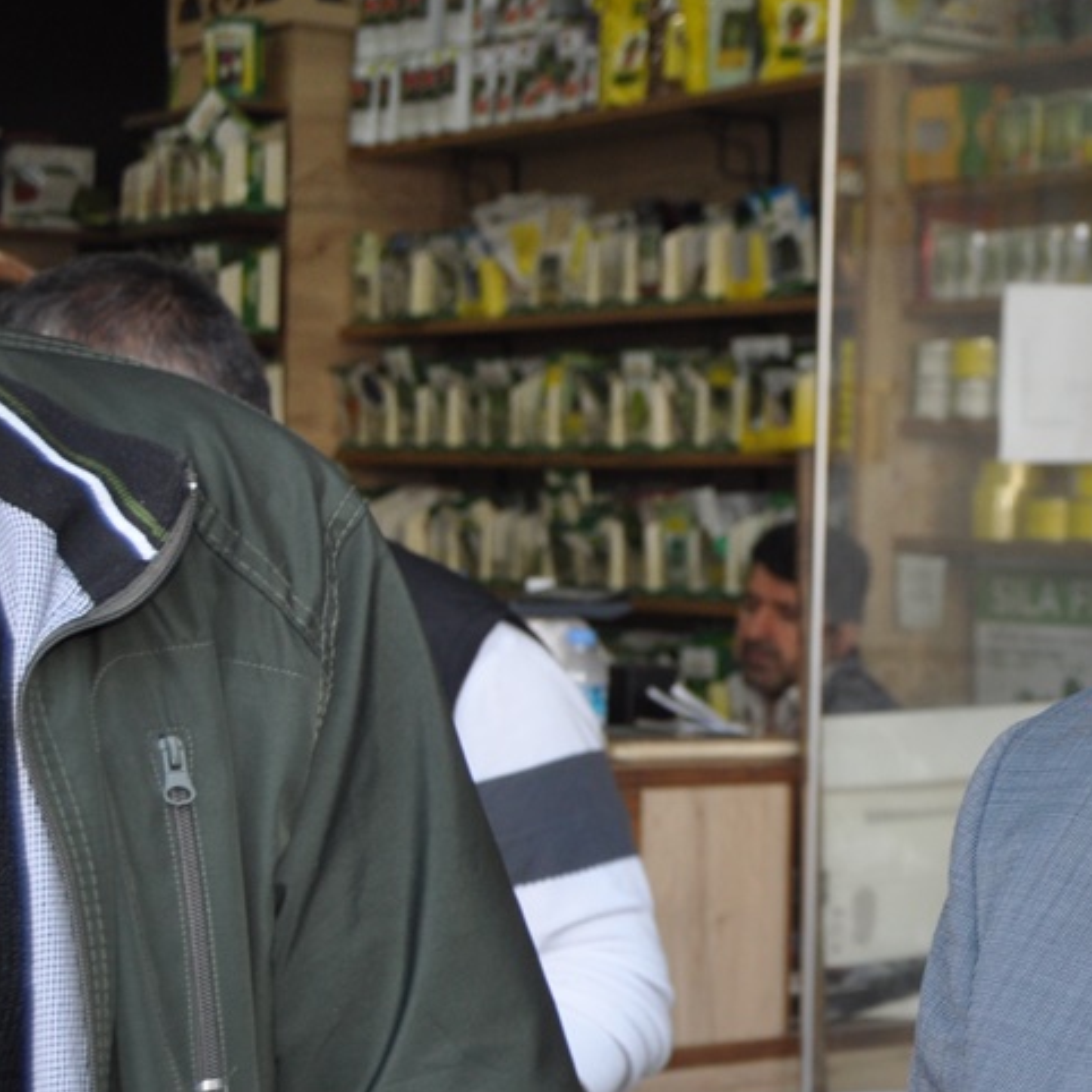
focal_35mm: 94
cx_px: 1509
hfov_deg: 17.1
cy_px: 698
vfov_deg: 18.5
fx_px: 3355
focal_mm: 26
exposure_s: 1/80
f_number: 4
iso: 400
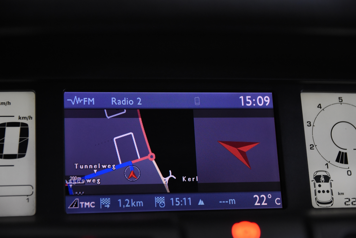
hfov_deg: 23.4
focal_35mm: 87
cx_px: 178
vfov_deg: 15.7
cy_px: 119
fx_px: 860
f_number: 4
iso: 3200
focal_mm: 58
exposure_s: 1/100
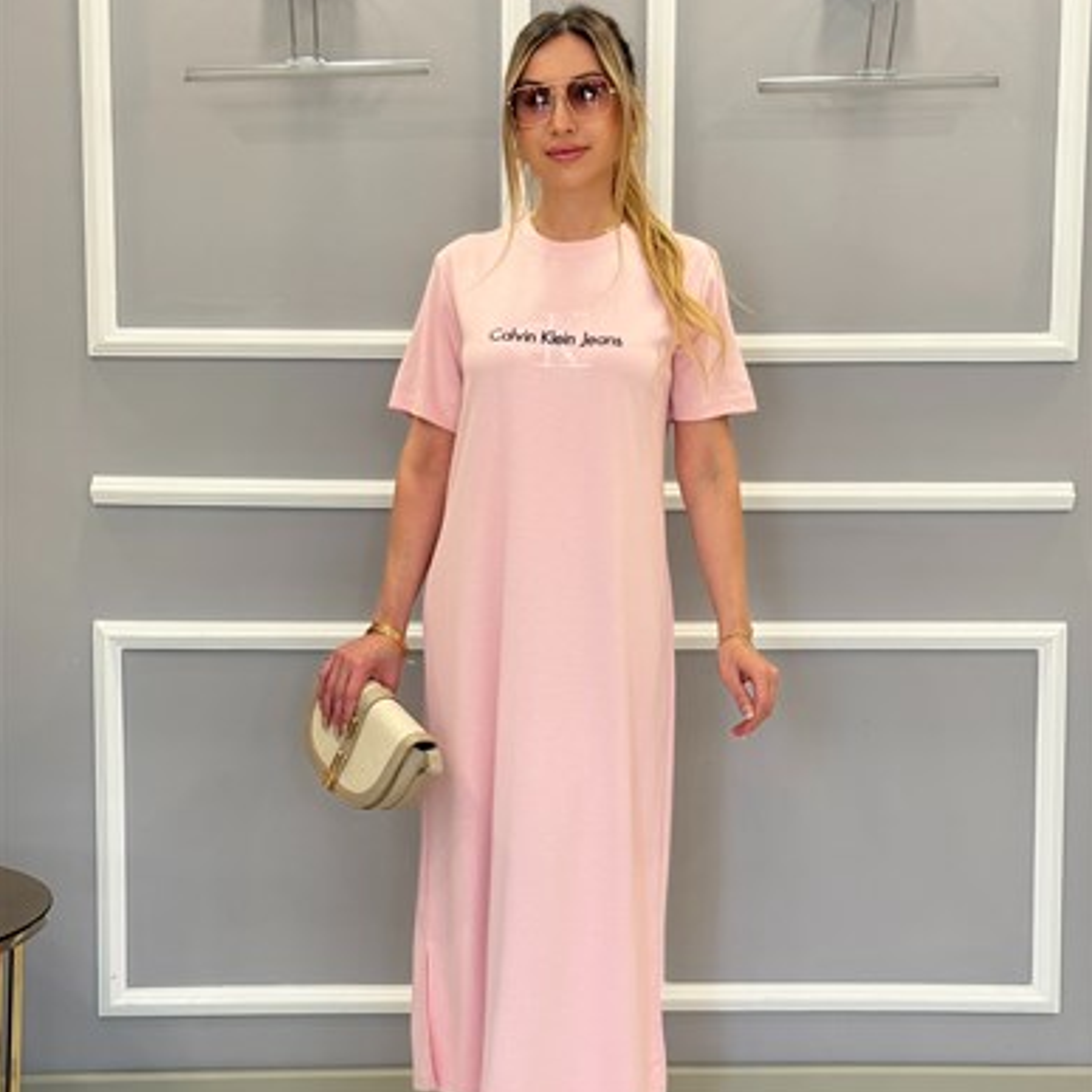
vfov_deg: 30.0
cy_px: 641
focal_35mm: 57
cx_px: 547
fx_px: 2034
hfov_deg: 30.0
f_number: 1.78
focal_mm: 6.76
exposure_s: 1/121
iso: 80
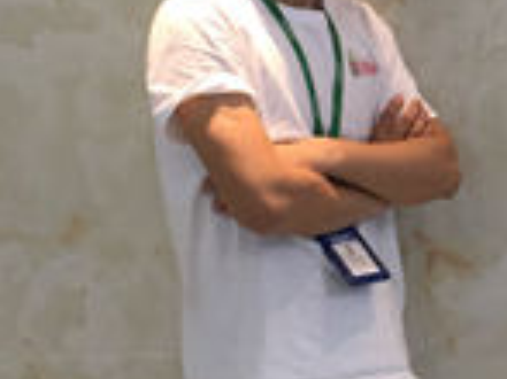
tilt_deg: -3.2
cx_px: 624
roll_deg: +0.5
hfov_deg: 15.1
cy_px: 62
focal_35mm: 126
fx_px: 1844
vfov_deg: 11.7
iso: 32
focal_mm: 4.15
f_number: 2.2
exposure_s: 1/33
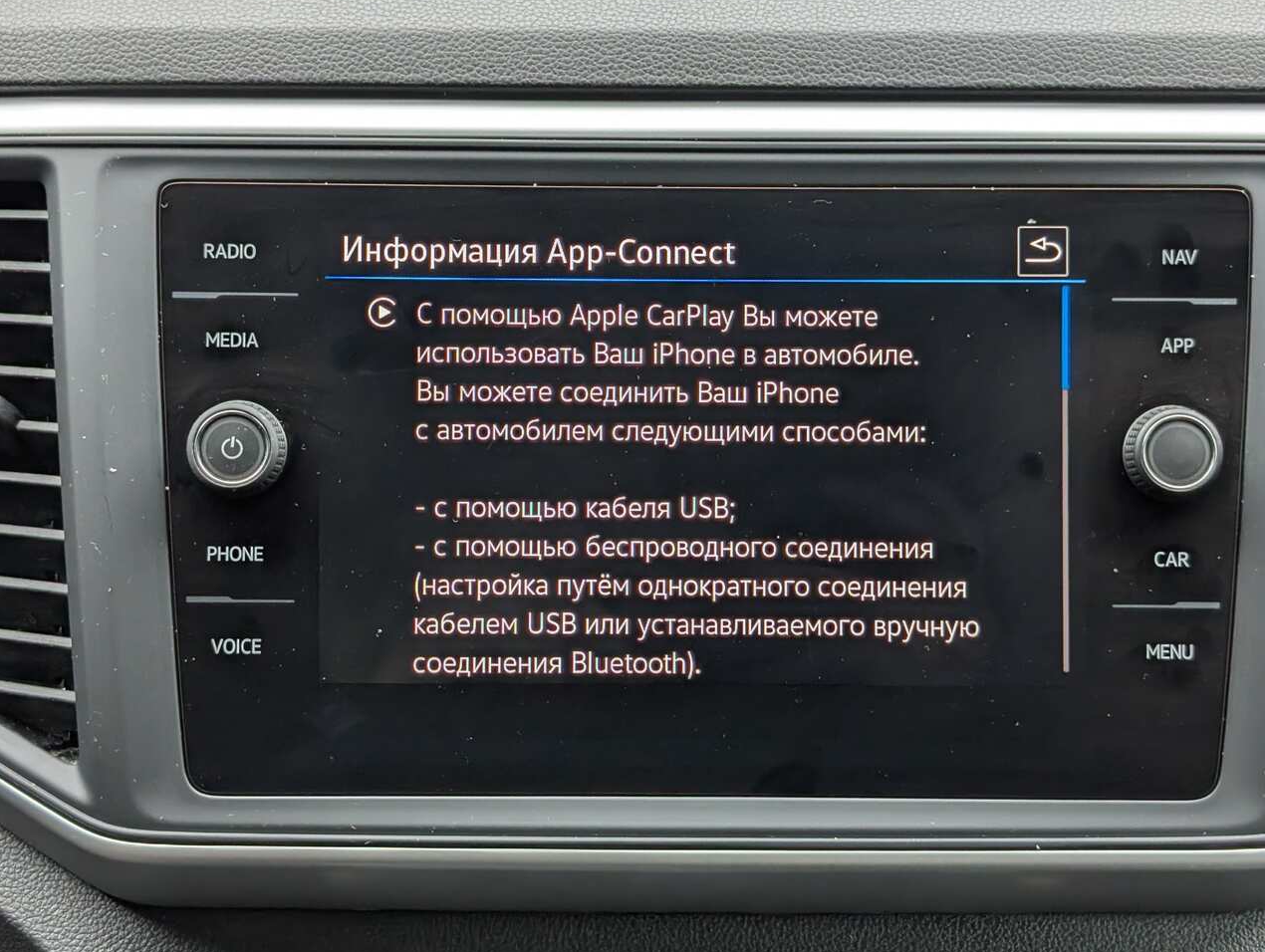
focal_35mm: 54
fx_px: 1976
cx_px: 679
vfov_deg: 27.1
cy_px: 463
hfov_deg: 35.5
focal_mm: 6.9
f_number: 1.68
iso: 135
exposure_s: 1/150
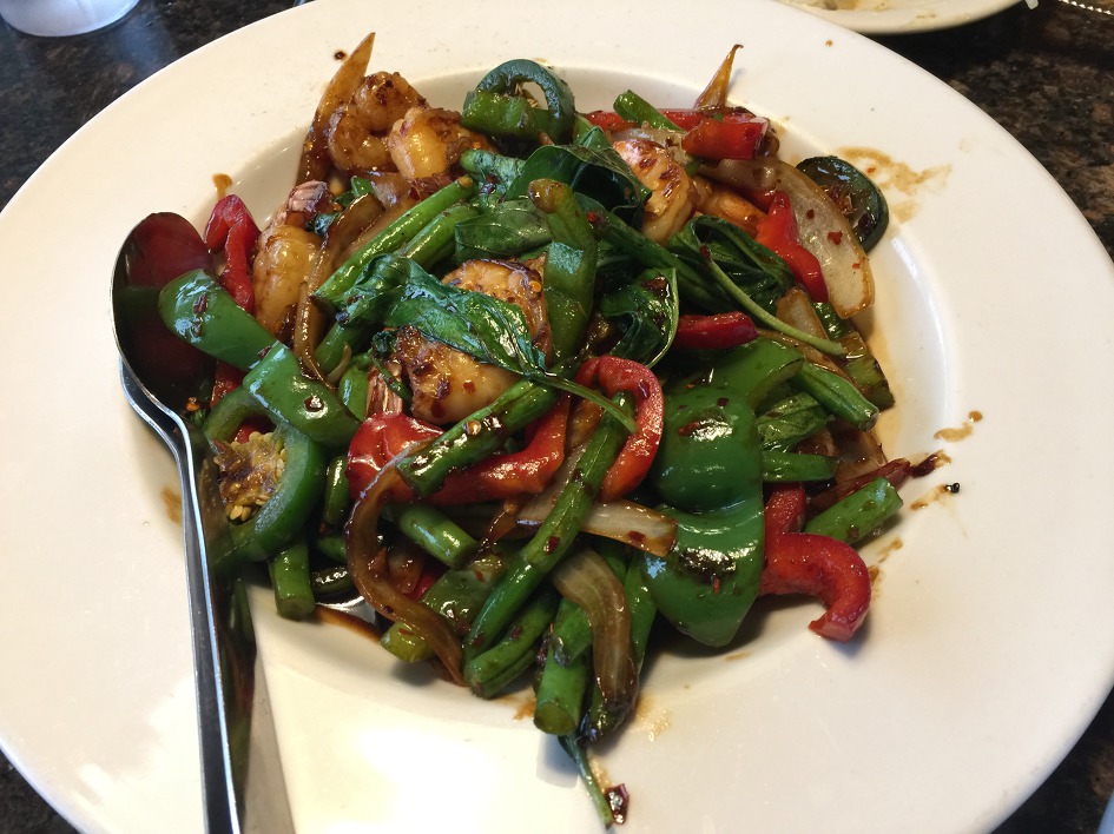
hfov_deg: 61.7
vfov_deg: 48.2
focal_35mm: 29
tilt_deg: -54.7
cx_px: 557
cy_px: 417
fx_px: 933
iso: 64
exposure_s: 1/15
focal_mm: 4.15
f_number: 2.2
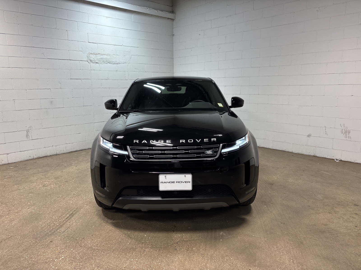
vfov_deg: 53.1
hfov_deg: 67.3
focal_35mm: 26
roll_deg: +1.1
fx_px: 271
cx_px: 180
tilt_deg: -11.3
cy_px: 135
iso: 50
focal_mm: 5.96
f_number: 1.6
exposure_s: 1/250
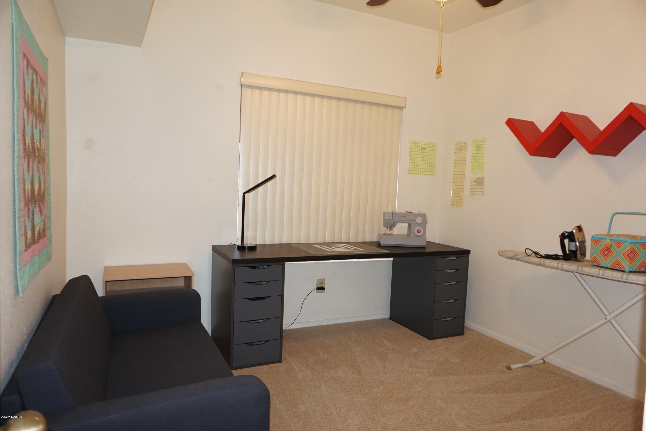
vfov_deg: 53.1
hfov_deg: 73.7
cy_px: 216
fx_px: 431
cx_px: 323
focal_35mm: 24
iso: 800
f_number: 3.5
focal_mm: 16
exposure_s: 1/160
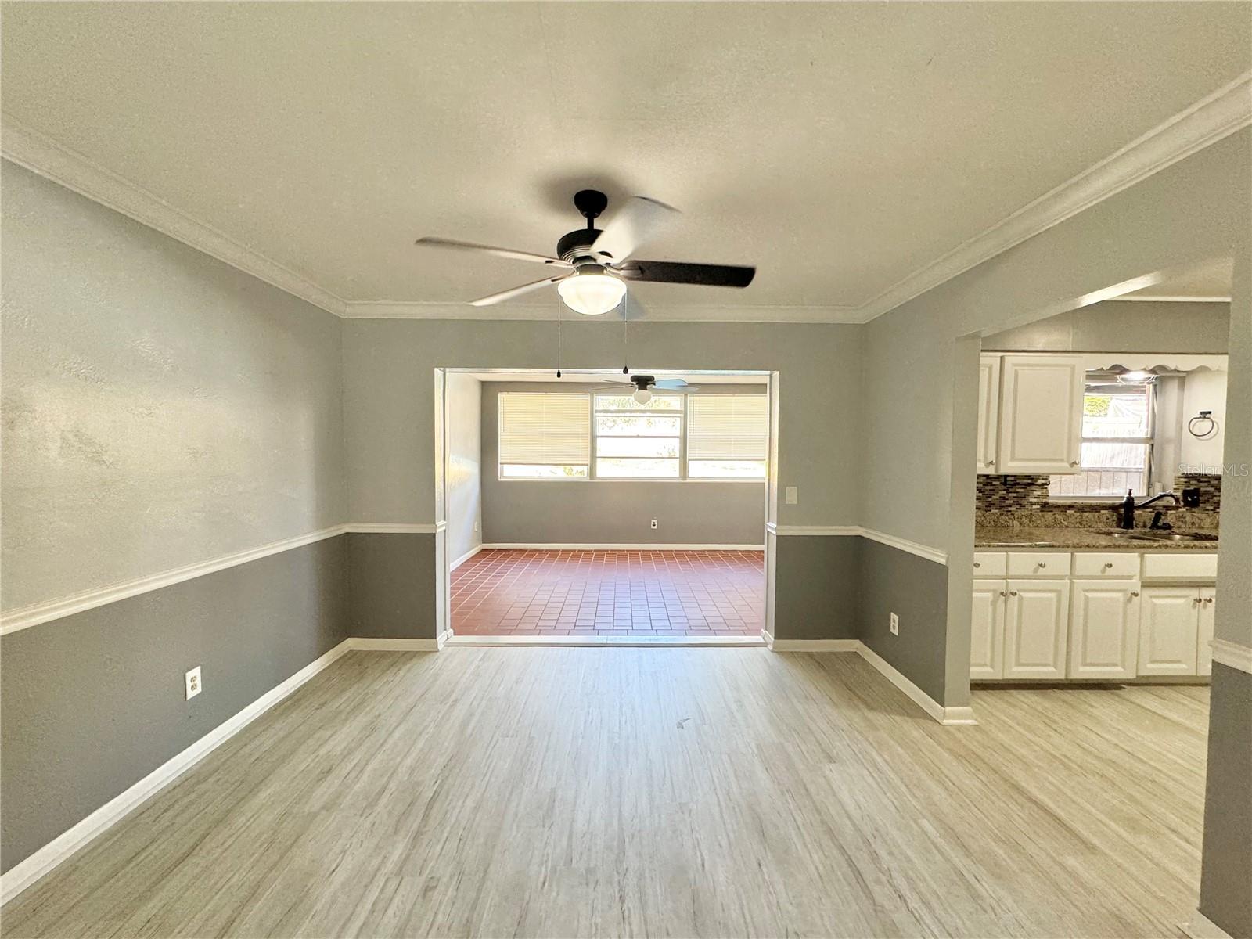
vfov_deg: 85.7
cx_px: 626
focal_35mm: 14
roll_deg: -0.3
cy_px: 470
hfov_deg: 102.1
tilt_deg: -1.6
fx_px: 506
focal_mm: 2.22
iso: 250
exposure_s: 1/120
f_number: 2.2
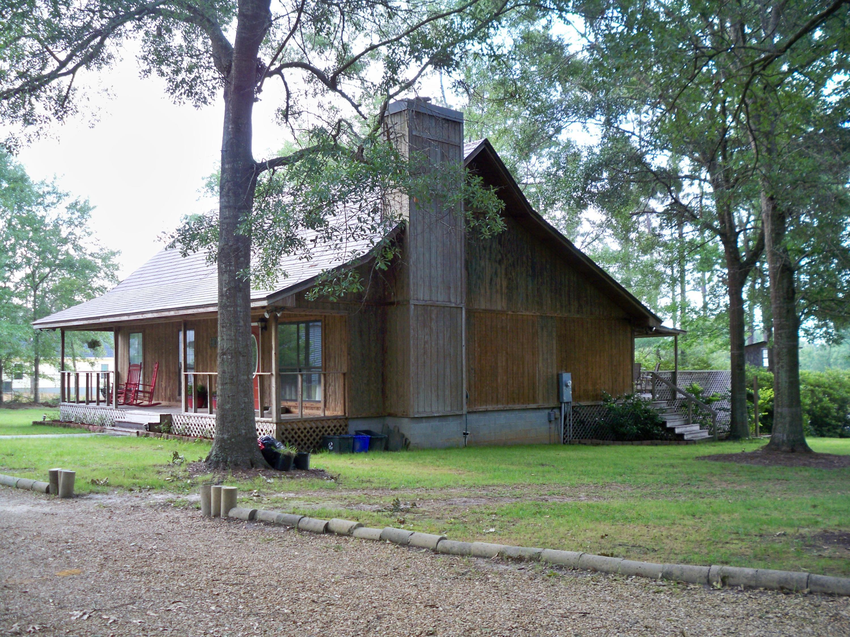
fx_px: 859
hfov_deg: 52.6
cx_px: 425
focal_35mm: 35
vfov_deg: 40.7
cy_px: 318
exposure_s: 1/60
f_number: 3.1
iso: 100
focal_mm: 6.3
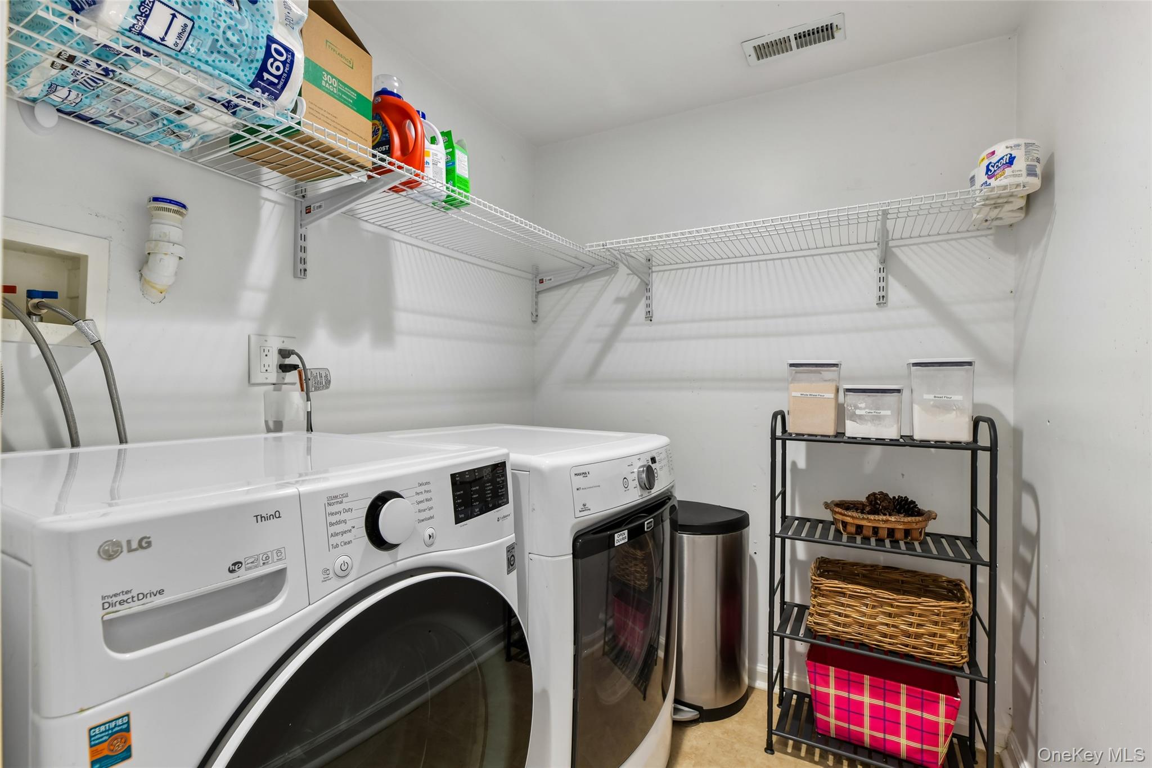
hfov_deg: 93.3
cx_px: 576
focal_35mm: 17
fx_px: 544
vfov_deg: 70.4
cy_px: 384
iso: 250
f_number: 9
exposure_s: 1/2.5
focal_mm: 17
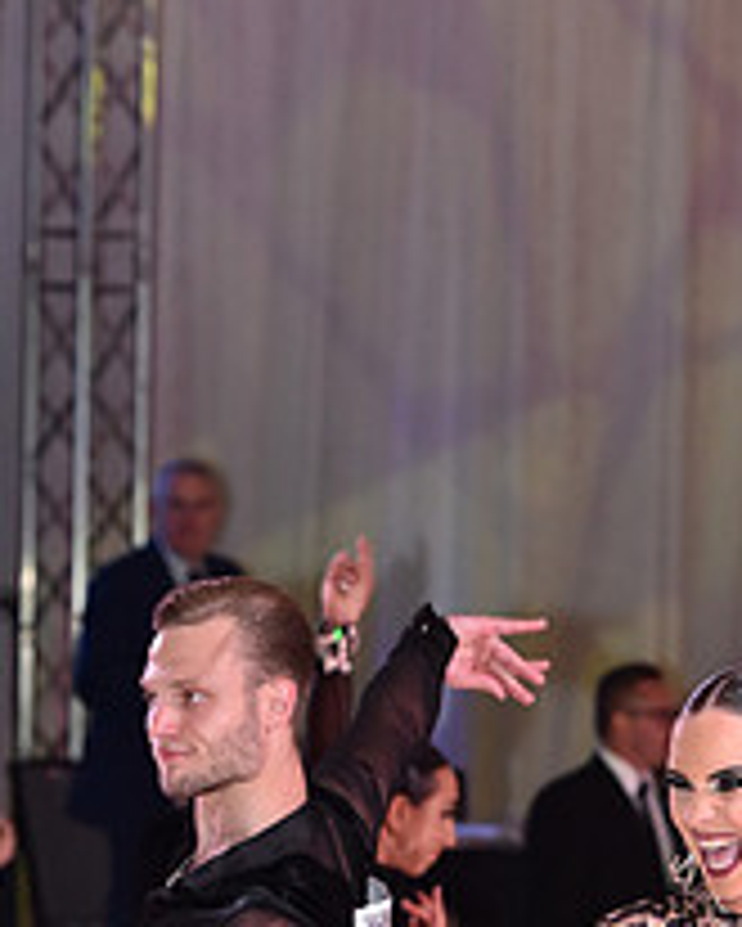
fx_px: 8695
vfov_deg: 6.1
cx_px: 367
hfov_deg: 4.9
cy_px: 1116
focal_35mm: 317
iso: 1600
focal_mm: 120
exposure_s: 1/250
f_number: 5
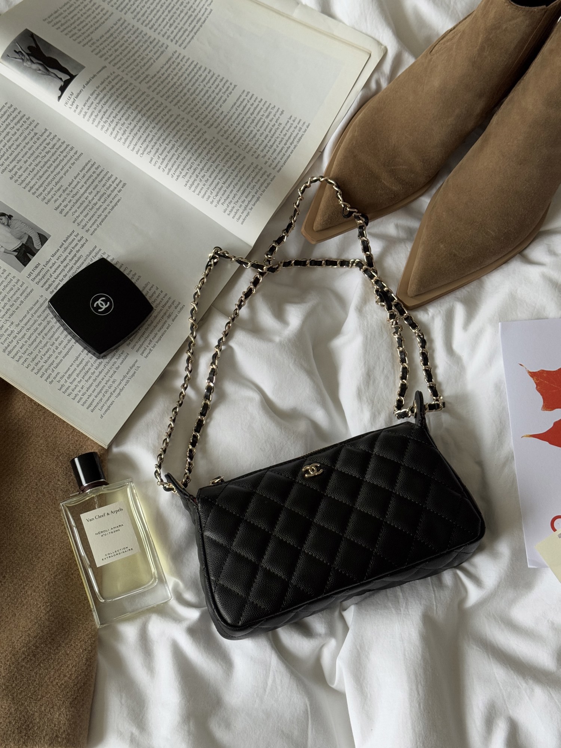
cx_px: 280
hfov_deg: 30.3
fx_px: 1037
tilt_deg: -72.4
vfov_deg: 39.7
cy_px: 374
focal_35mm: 48
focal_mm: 6.76
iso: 160
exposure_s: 1/60
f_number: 1.78
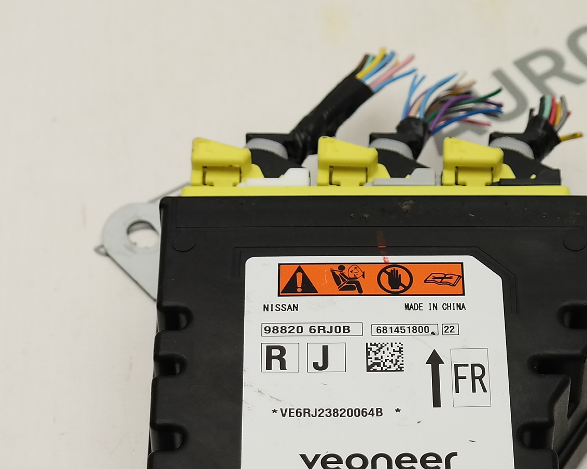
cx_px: 414
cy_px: 335
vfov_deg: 13.3
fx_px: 2016
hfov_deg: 16.5
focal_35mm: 116
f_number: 4
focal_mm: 24
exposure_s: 1/100
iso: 100
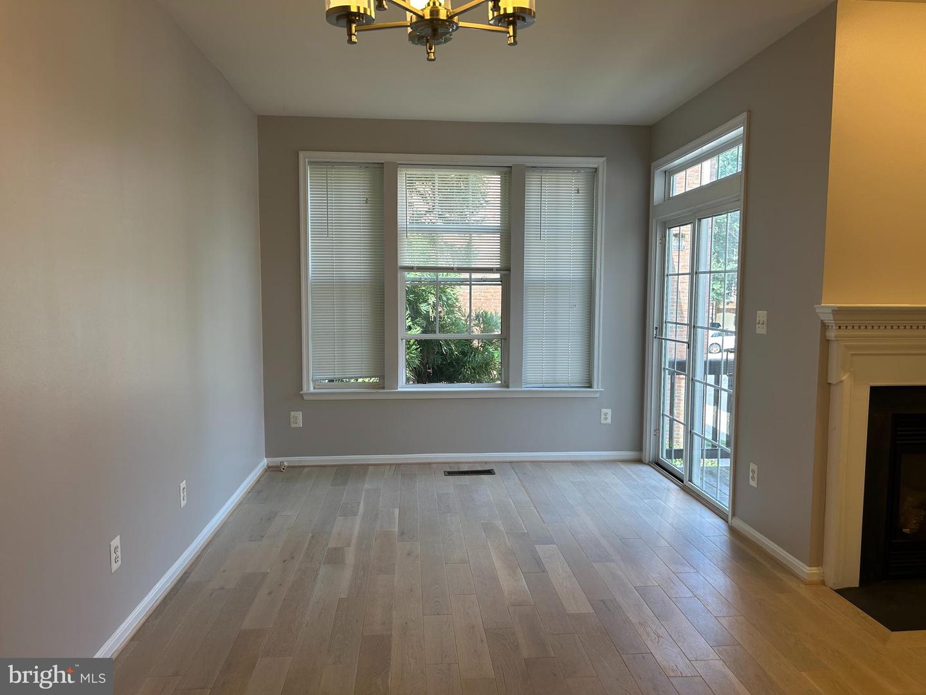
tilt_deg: -4.3
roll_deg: -0.1
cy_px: 348
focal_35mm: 26
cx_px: 463
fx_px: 696
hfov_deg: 67.3
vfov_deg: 53.1
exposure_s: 1/130
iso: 40
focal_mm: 5.7
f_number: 1.5
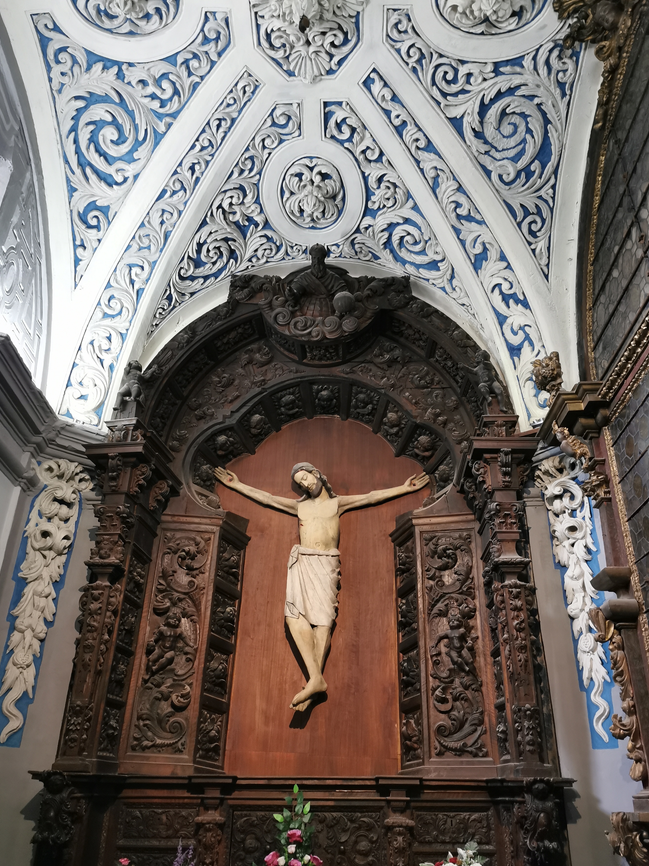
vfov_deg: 63.4
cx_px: 329
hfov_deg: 49.7
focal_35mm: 28
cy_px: 423
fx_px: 700
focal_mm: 5.56
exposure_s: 1/33.3
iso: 400
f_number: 1.6
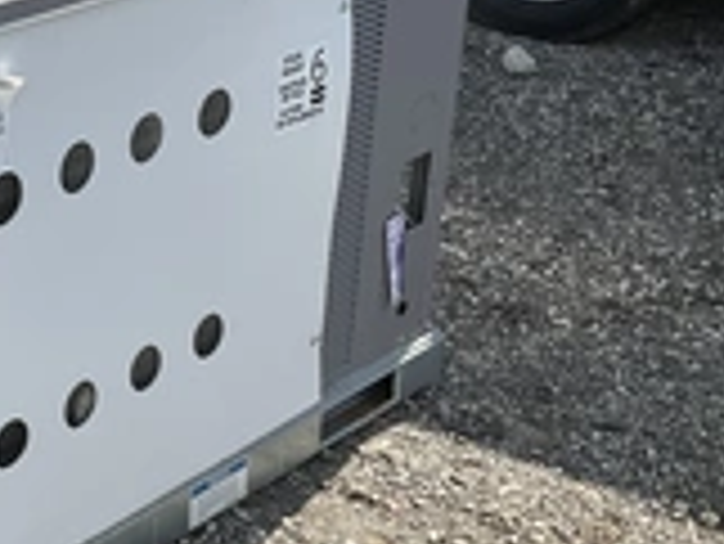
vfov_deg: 20.5
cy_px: 247
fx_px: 1507
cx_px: -99
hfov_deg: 24.9
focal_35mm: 72
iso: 25
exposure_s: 1/1377
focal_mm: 3
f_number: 1.8
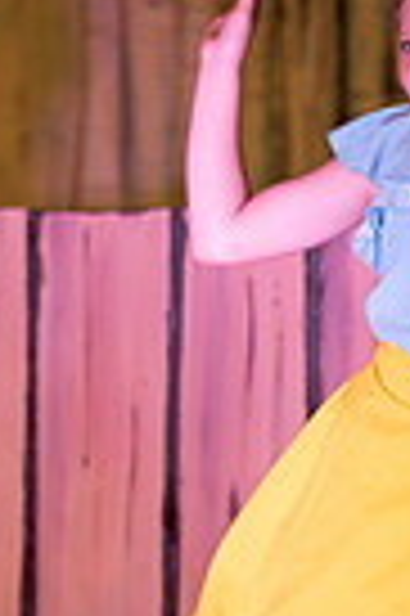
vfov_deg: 3.1
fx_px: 11286
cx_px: 320
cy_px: 495
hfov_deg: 2.1
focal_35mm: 659
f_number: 2.8
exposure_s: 1/200
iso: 800
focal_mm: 200
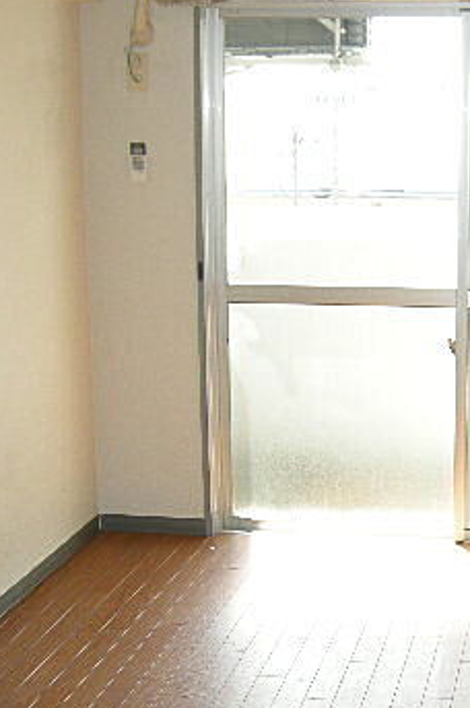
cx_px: 486
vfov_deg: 29.6
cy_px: 438
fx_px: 1334
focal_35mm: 68
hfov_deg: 19.3
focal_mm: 7.5
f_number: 3.4
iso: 88
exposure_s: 1/93.1
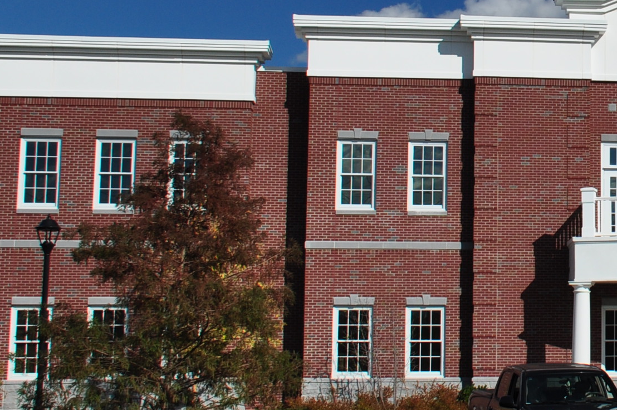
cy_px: 138
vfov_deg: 14.9
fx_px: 1566
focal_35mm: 91
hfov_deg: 21.0
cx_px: 703
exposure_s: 1/250
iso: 200
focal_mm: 21
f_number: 10
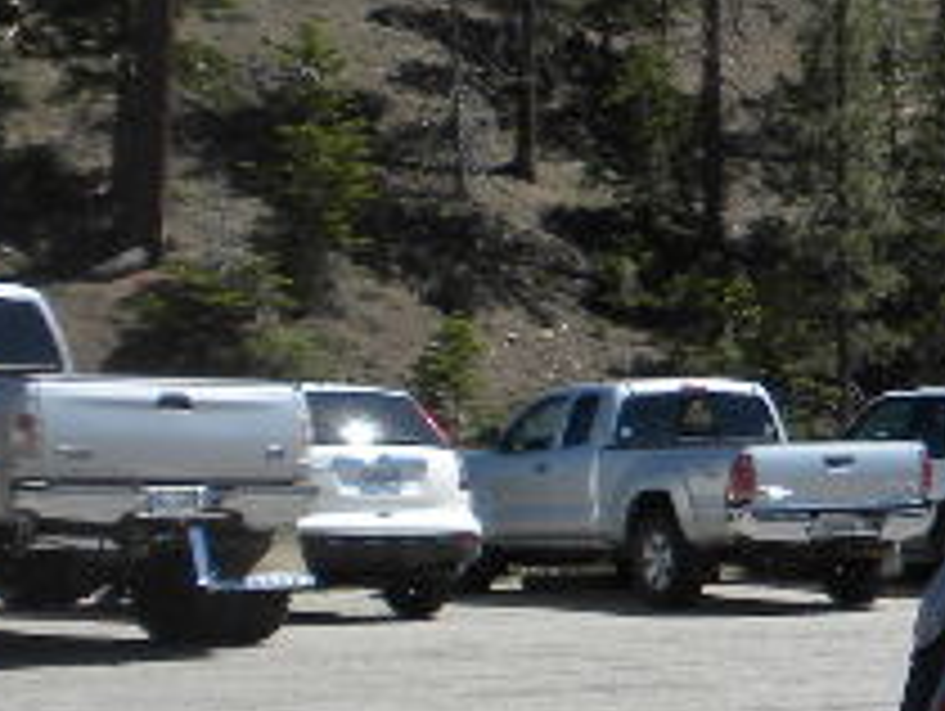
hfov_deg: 13.3
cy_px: 592
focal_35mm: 135
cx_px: 1658
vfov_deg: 11.0
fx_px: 3690
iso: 64
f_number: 10
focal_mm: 6.6
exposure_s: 1/95.4
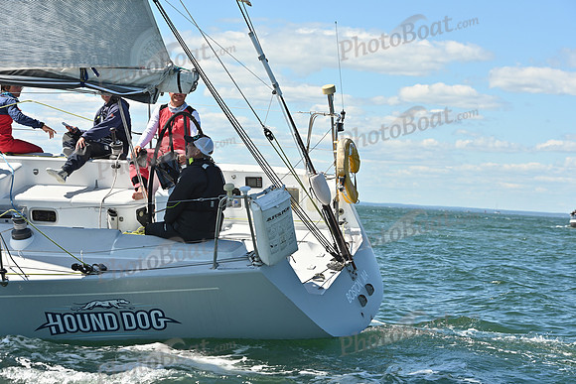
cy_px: 192
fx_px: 1520
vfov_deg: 14.4
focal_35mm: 95
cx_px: 288
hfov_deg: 21.5
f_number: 6.3
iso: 320
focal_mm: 95
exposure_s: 1/1250
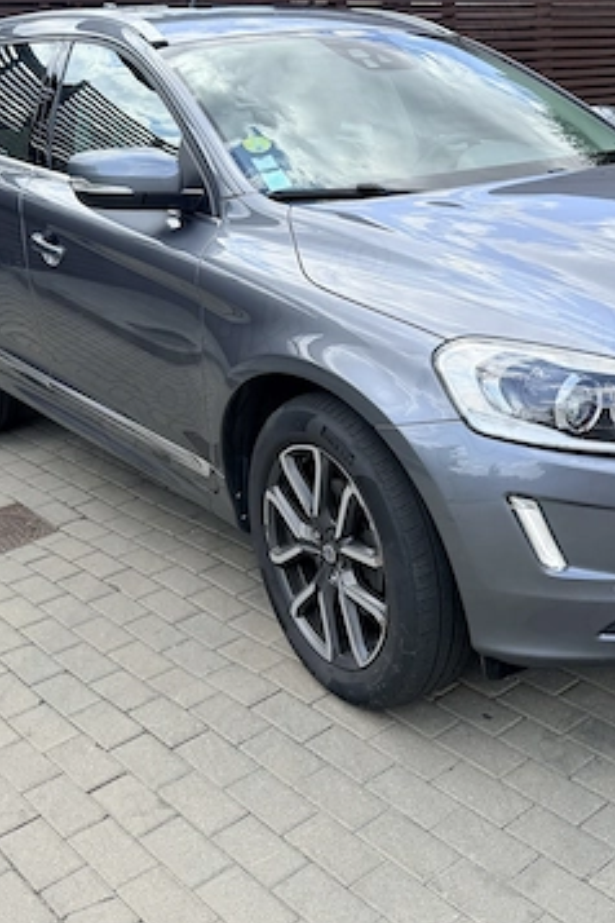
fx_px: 1076
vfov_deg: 46.2
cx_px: 403
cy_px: 385
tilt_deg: -16.0
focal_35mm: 42
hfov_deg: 31.7
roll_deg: +5.0
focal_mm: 6.76
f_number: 1.78
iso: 80
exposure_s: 1/1770
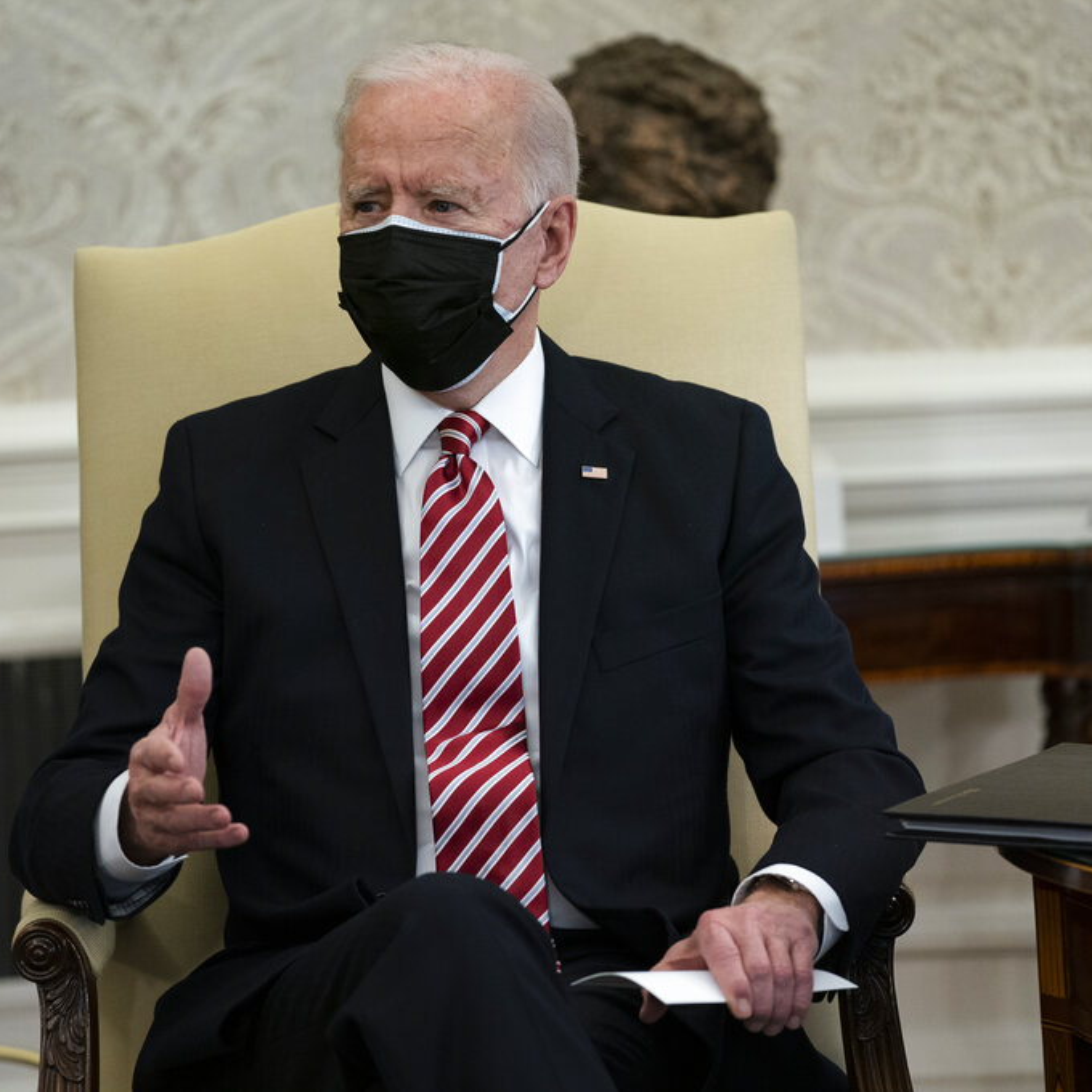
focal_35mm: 219
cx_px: 488
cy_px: 545
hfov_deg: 8.0
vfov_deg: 8.0
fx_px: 7816
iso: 2000
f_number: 2.8
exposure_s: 1/640
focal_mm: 171
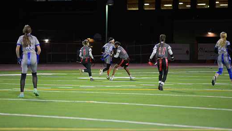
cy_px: 55
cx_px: 108
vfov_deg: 5.2
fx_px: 1427
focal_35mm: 232
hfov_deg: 9.3
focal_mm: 200
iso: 1250
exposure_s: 1/200
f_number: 2.8
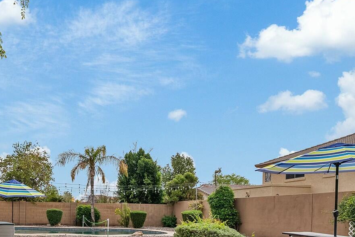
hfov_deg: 58.2
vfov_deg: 42.0
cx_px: 65
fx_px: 286
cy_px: 205
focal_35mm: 29
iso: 100
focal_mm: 16
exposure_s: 1/80
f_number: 8
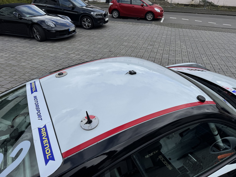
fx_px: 164
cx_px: 118
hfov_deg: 71.6
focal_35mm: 24
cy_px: 88
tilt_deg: -31.7
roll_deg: -0.2
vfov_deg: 56.8
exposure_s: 1/4310
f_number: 1.78
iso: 80
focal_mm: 6.76
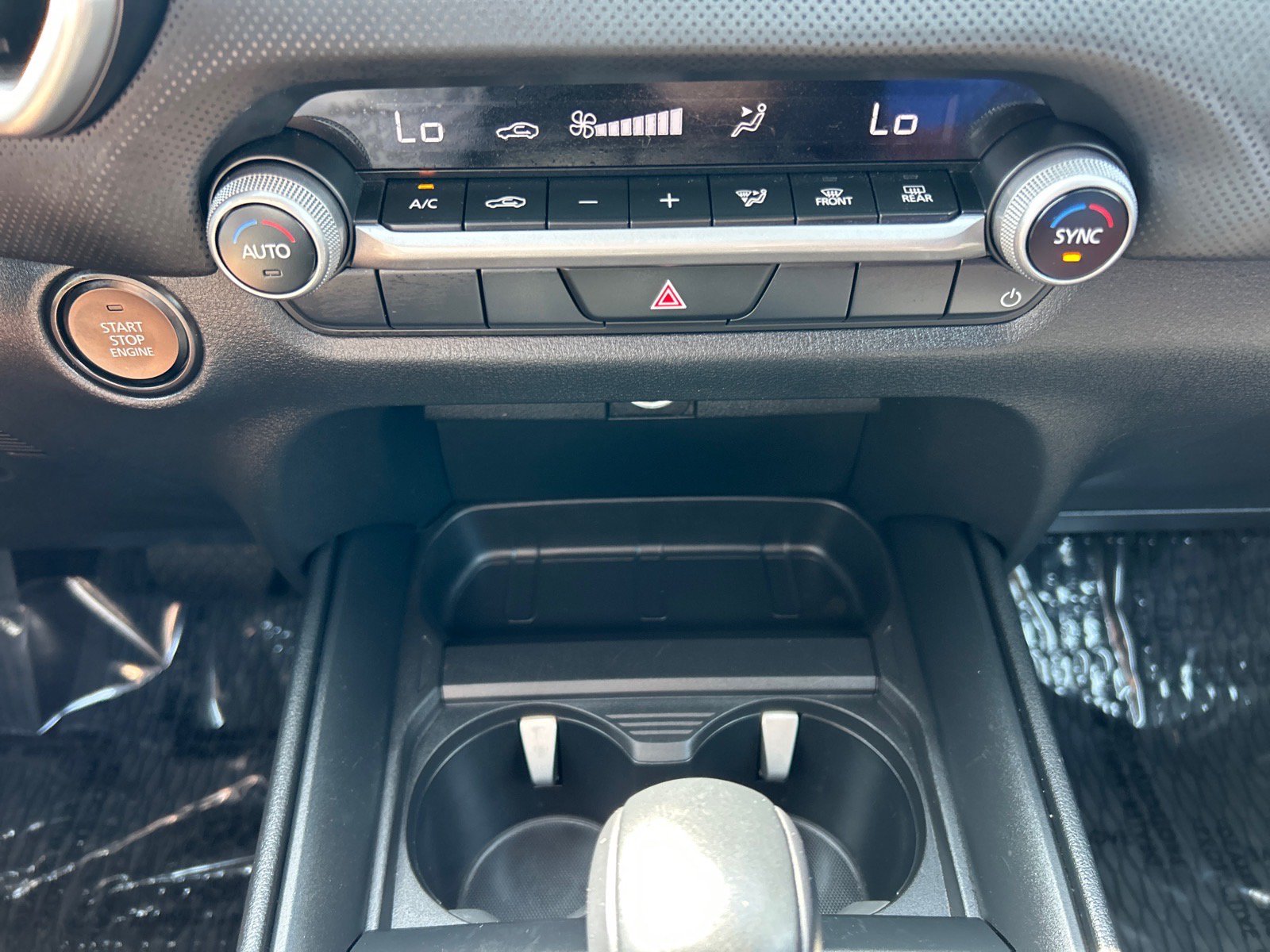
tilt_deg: -38.3
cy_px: 476
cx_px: 635
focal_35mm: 26
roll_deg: +0.1
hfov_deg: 67.3
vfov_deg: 53.1
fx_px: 954
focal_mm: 5.7
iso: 160
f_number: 1.5
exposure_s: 1/60
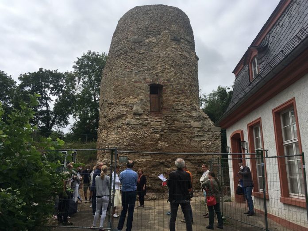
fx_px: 258
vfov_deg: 48.2
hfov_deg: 61.7
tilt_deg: +12.3
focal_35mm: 29
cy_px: 116
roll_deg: -0.9
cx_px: 154
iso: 25
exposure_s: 1/1709
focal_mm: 4.15
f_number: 2.2
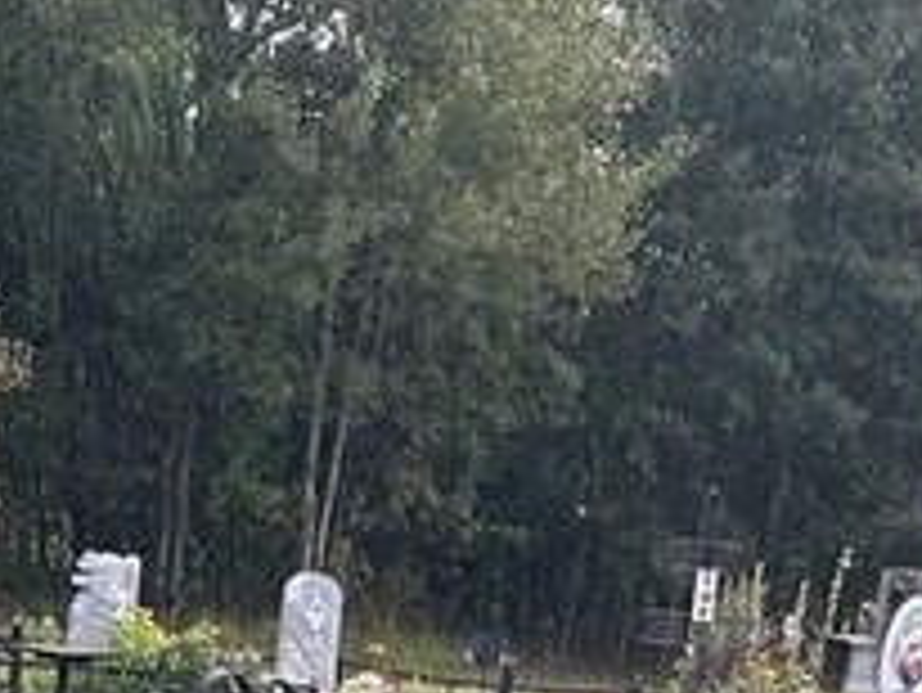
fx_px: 3465
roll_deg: -4.7
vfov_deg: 10.1
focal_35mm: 130
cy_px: 1611
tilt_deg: -16.6
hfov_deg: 15.1
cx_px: 693
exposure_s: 1/718
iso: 50
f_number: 1.5
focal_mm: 5.7
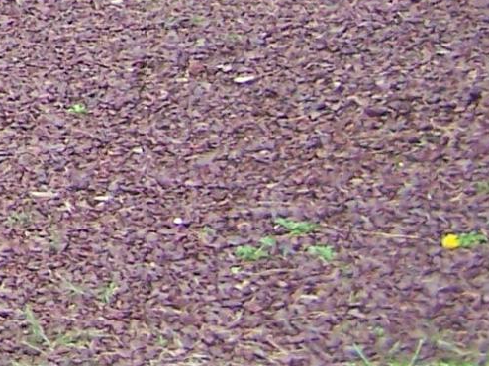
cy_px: -674
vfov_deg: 6.0
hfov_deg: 7.8
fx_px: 3262
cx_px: -761
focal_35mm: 231
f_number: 2.8
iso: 64
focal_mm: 6.3
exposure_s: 1/80
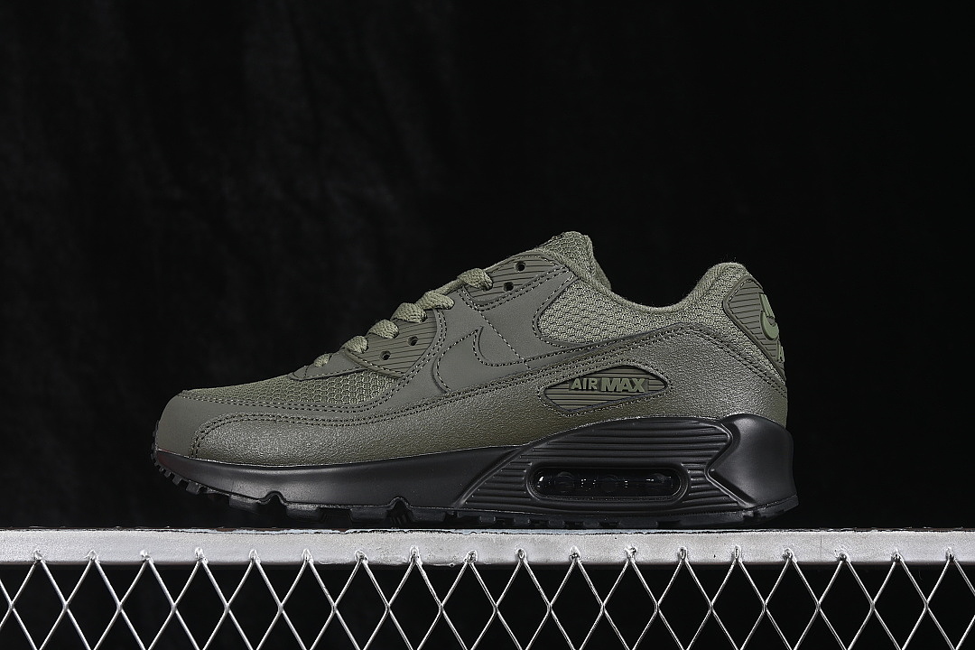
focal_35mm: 75
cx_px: 488
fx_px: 2031
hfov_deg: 27.0
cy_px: 325
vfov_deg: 18.2
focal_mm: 50
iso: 160
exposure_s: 1/60
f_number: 6.3
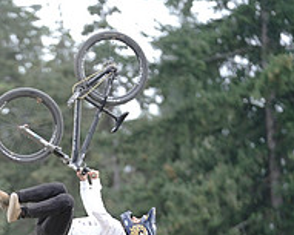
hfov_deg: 4.3
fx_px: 3918
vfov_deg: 3.4
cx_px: -22
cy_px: 296
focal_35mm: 450
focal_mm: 158
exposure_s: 1/1000
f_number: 2.8
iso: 640
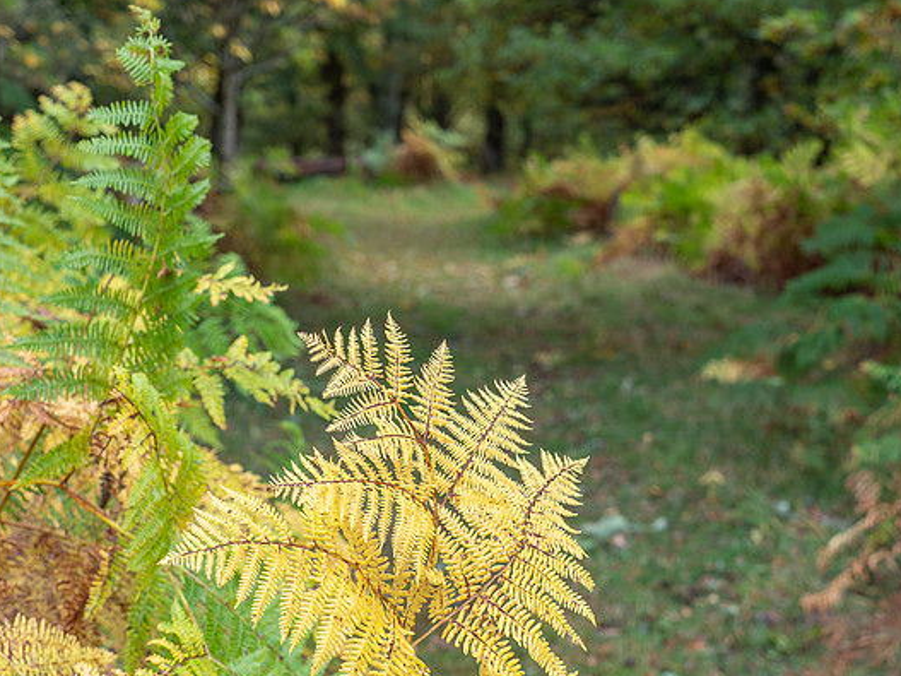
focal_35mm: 88
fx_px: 2290
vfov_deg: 16.8
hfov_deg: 22.3
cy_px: 309
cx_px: 474
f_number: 5.6
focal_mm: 40
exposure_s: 1/40
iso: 200
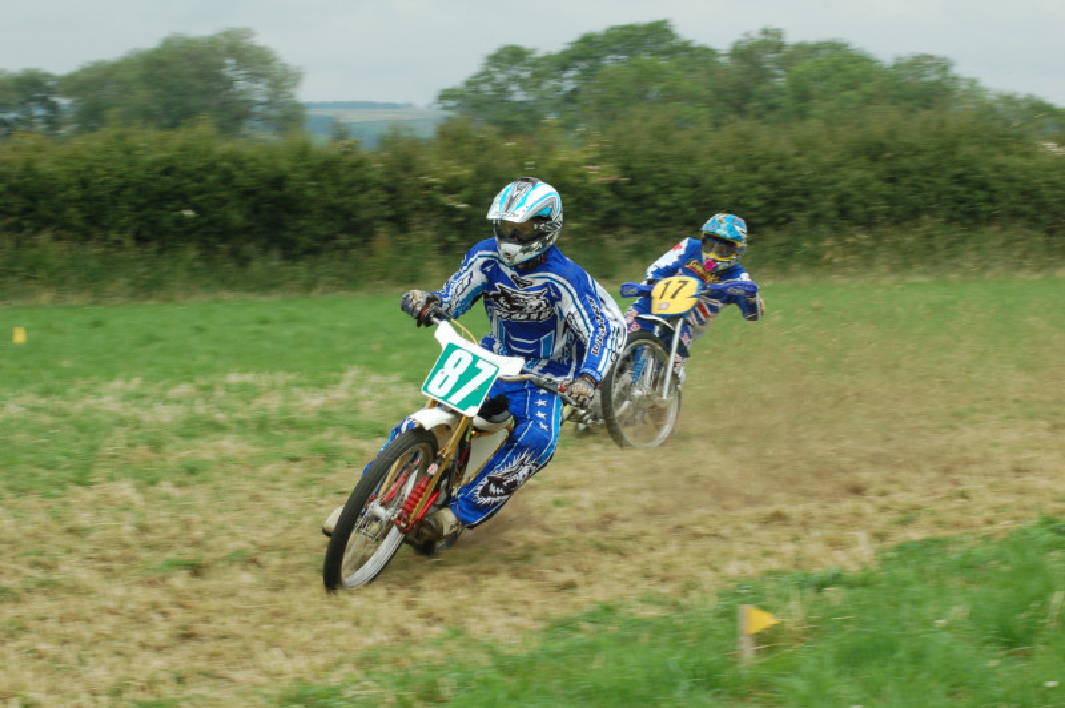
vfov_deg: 10.7
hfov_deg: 16.1
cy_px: 354
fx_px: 3769
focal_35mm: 128
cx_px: 532
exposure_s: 1/250
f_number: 11
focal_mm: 85
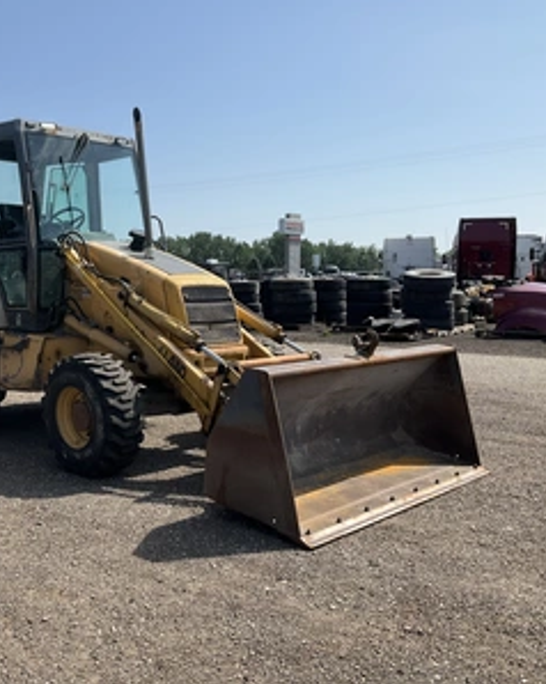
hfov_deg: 38.5
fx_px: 768
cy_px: 342
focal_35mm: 38
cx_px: 167
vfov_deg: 48.0
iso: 25
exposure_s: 1/1912
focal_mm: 3
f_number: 1.8
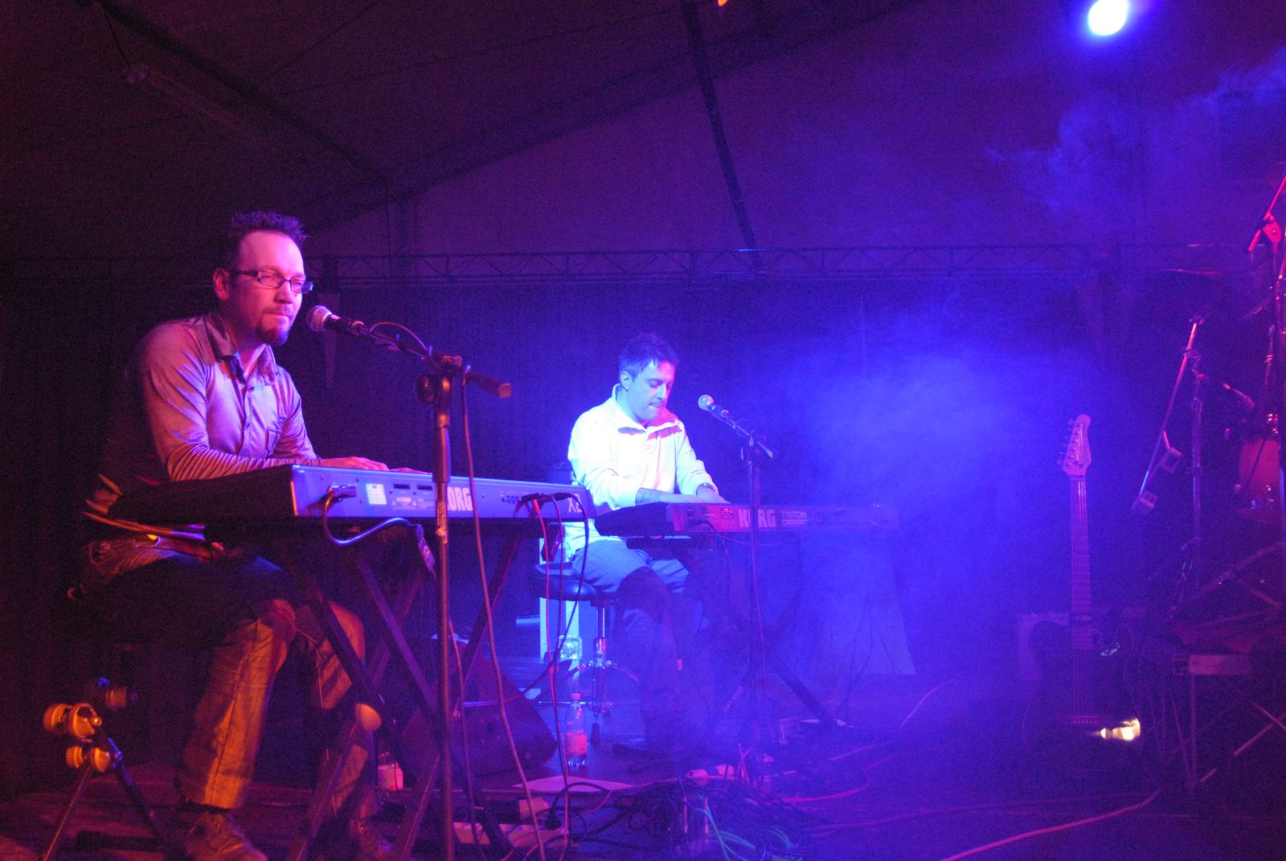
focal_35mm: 36
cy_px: 430
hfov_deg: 53.1
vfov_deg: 37.0
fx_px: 1288
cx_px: 643
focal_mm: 24
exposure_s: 1/50
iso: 1600
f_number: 3.5
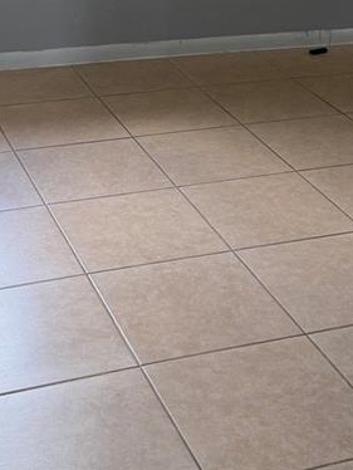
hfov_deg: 19.2
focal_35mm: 77
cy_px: -18
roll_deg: -3.4
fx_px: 1046
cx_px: 182
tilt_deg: -14.8
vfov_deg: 24.0
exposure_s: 1/121
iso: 100
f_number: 1.78
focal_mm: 6.76
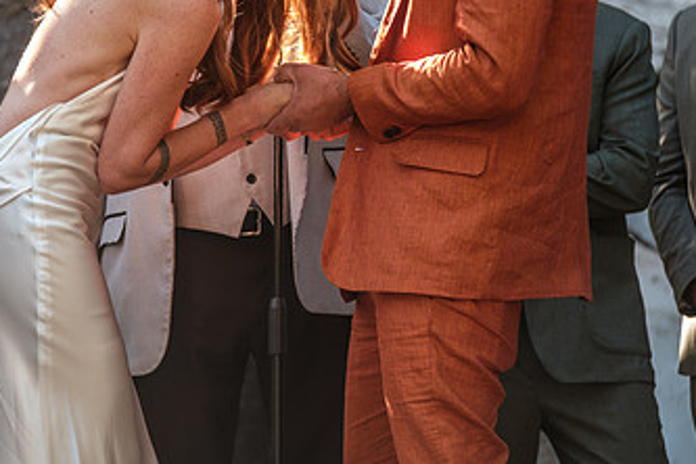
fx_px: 7075
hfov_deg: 5.6
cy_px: 118
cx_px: 261
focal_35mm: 366
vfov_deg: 3.8
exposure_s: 1/125
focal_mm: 140
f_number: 4
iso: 400
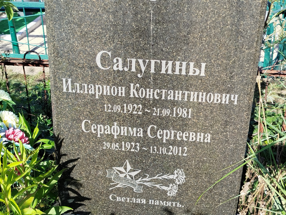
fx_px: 397
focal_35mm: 48
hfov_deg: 39.7
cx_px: 143
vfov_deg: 30.3
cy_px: 108
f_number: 1.7
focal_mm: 5.31
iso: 50
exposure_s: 1/401
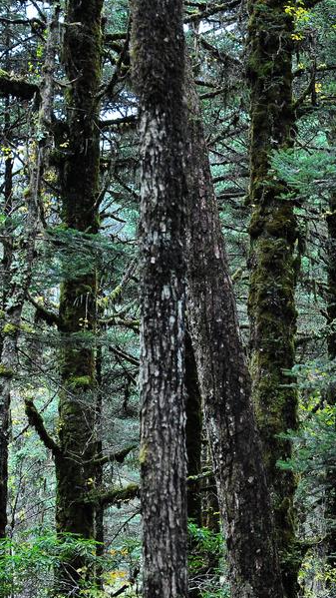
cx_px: 239
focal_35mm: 131
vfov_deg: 16.4
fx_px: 2075
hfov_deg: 9.2
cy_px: 297
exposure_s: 1/30
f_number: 5
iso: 1100
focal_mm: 50
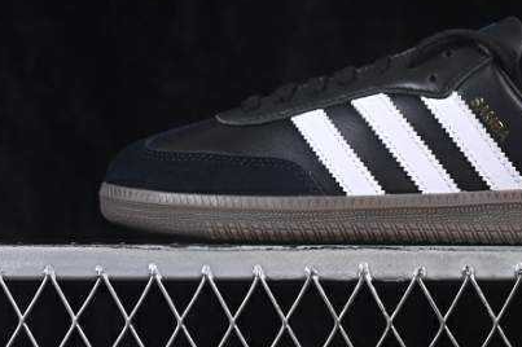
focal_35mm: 136
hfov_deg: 15.0
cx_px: 434
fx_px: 1970
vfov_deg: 10.0
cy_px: 50
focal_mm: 50
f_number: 6.3
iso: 160
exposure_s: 1/60
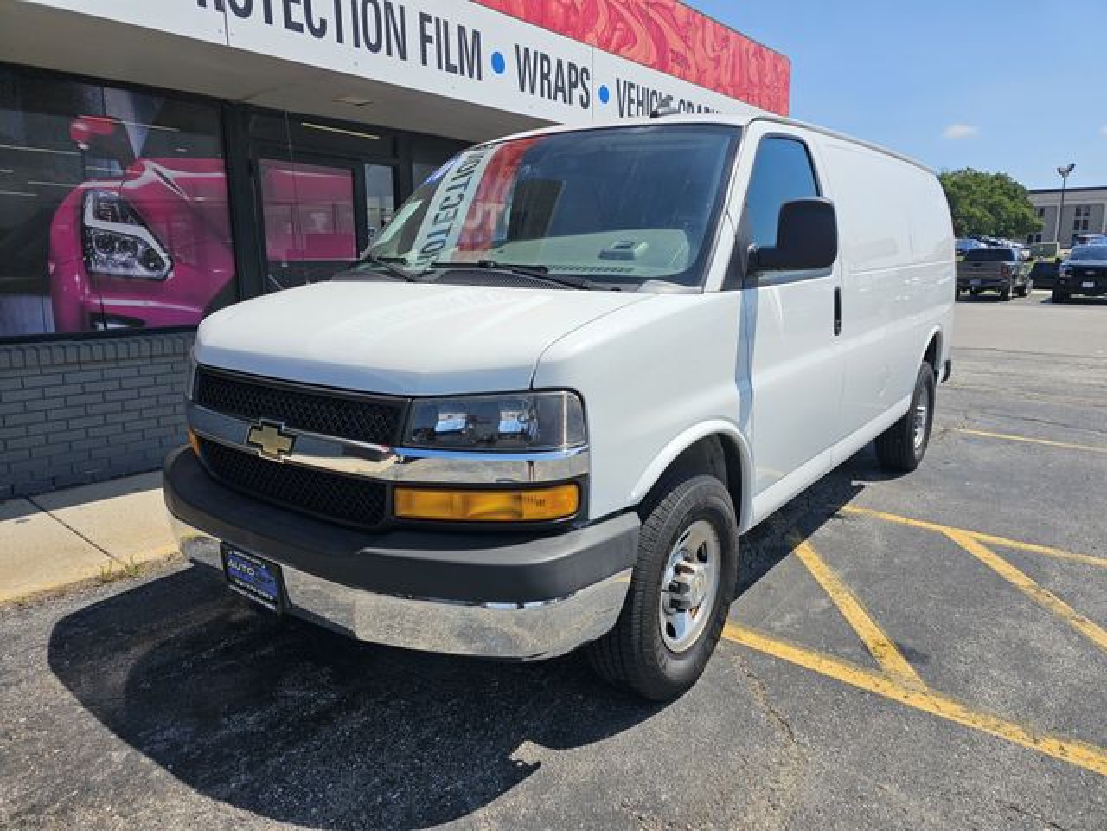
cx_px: 554
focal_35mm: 23
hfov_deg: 73.9
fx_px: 736
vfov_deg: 58.9
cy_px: 416
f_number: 1.7
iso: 10
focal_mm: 6.3
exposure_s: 1/1033
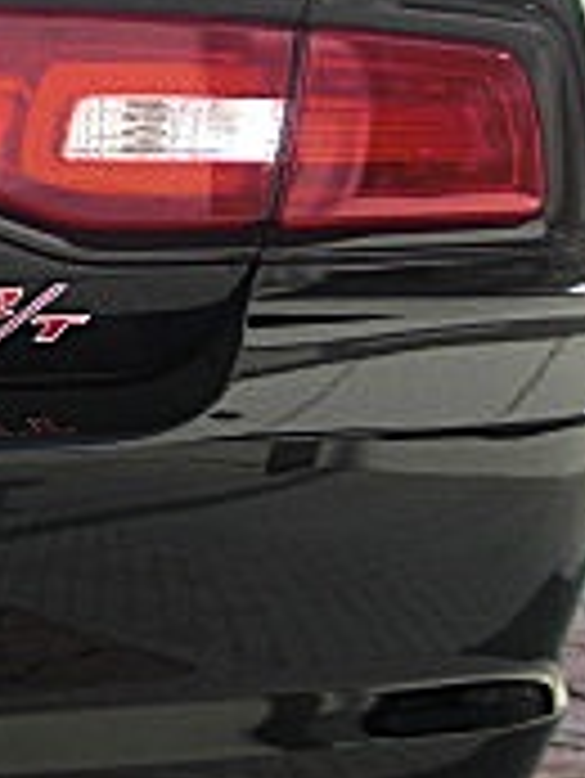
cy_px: 364
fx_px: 2993
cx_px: -603
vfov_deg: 14.8
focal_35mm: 133
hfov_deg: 10.3
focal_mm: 6.3
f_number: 2.8
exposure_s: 1/200
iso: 50
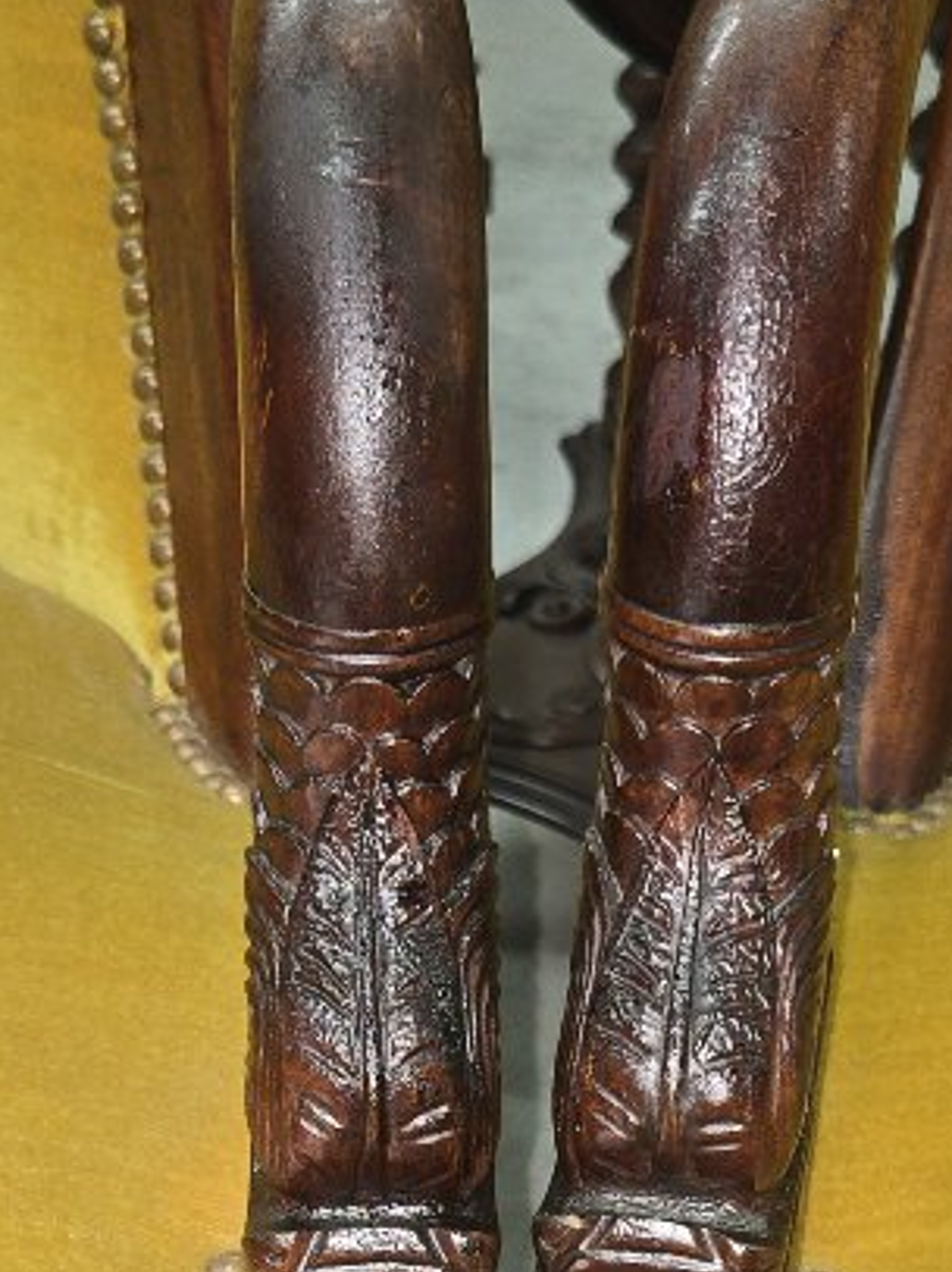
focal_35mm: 68
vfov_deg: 27.5
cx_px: 523
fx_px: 2496
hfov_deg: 21.6
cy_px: 1165
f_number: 1.8
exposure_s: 1/50
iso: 100
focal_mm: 5.4
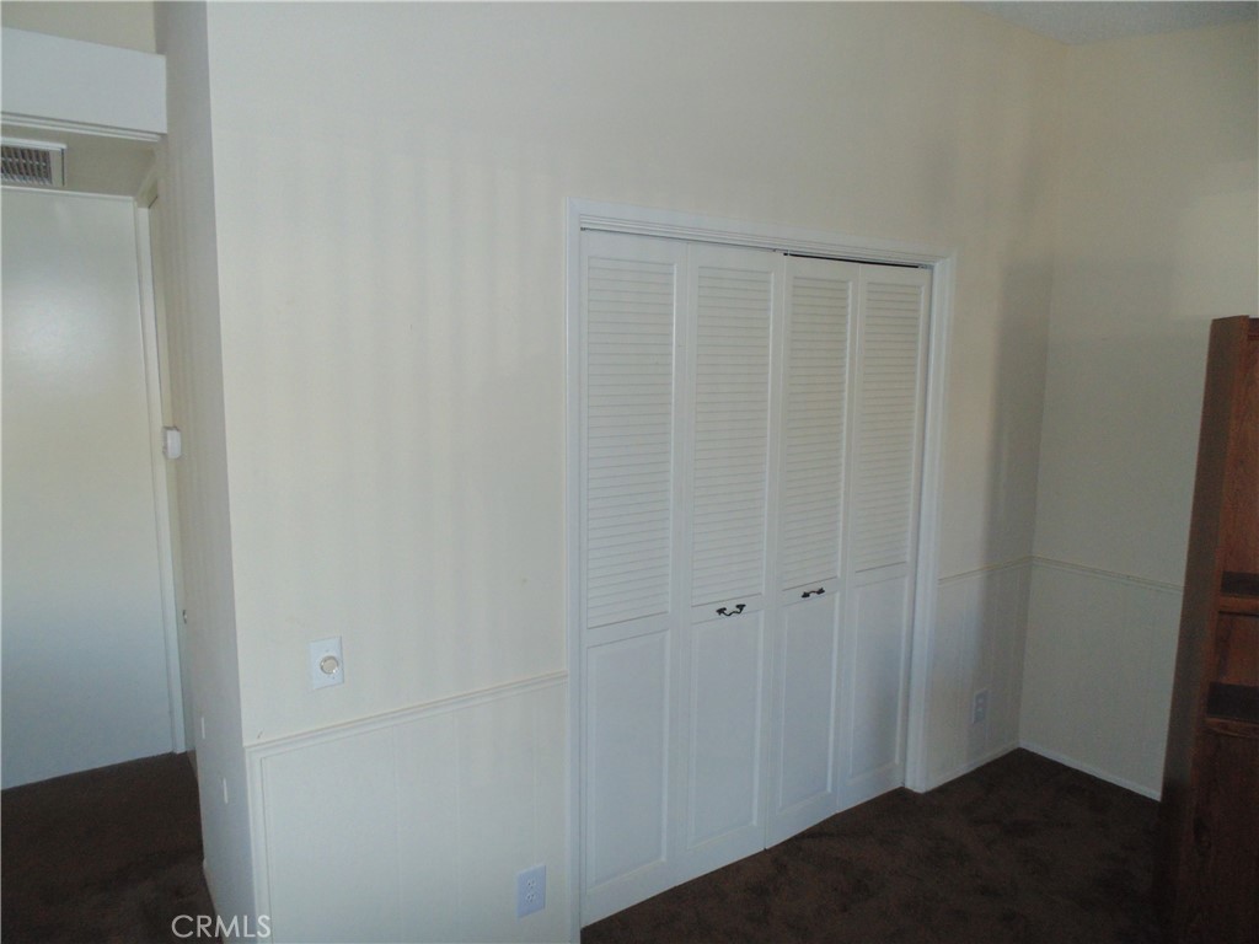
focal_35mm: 22
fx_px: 800
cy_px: 472
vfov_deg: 61.1
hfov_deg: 76.4
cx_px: 630
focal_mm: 4
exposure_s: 1/30
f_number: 3.1
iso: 200
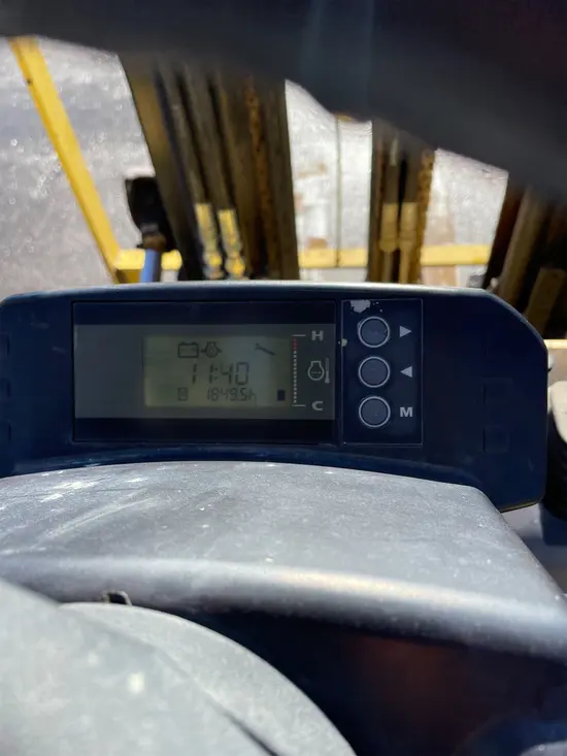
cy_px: 378
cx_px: 284
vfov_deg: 67.3
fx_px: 568
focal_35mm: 26
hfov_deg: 53.1
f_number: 1.6
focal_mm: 4.2
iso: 50
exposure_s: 1/1618
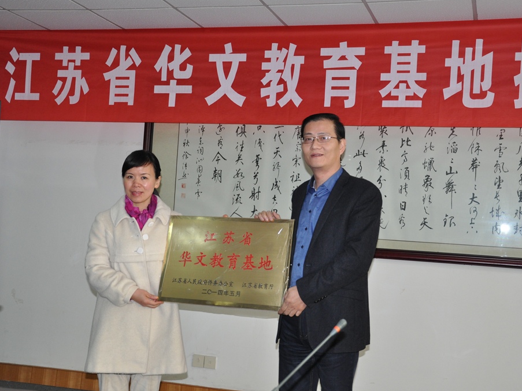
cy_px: 195
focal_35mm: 49
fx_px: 739
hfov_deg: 38.9
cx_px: 277
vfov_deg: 29.7
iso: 800
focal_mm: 30
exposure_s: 1/60
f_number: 4.2
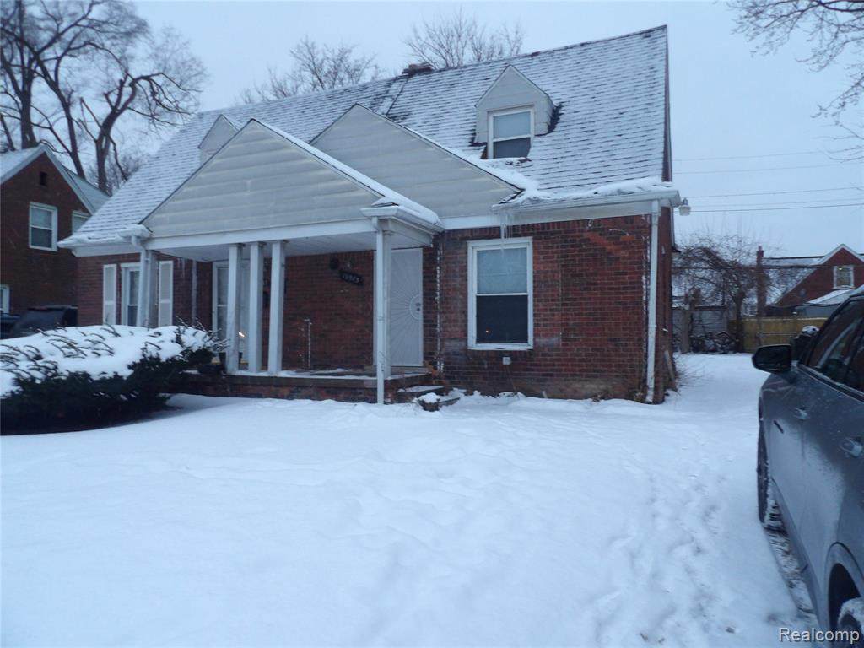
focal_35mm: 24
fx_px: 599
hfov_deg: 71.6
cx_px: 432
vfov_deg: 56.8
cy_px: 324
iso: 291
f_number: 3.2
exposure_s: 1/17
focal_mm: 4.3
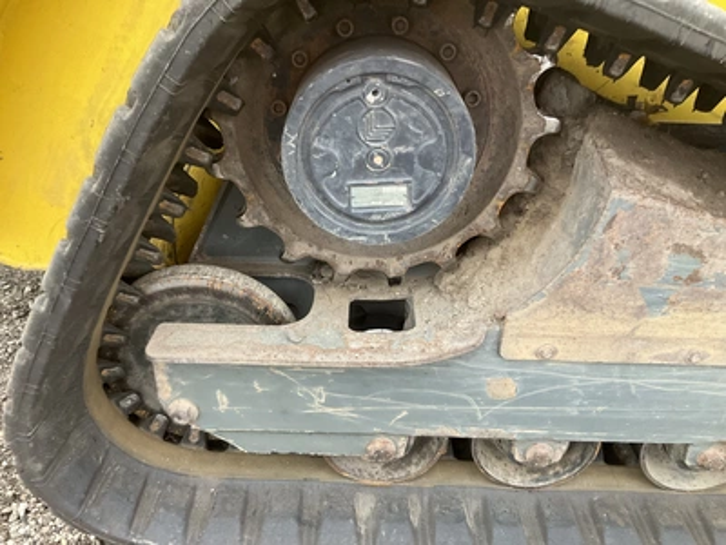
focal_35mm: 29
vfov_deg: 48.2
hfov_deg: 61.7
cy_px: 272
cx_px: 363
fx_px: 608
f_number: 1.8
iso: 80
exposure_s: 1/60
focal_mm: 3
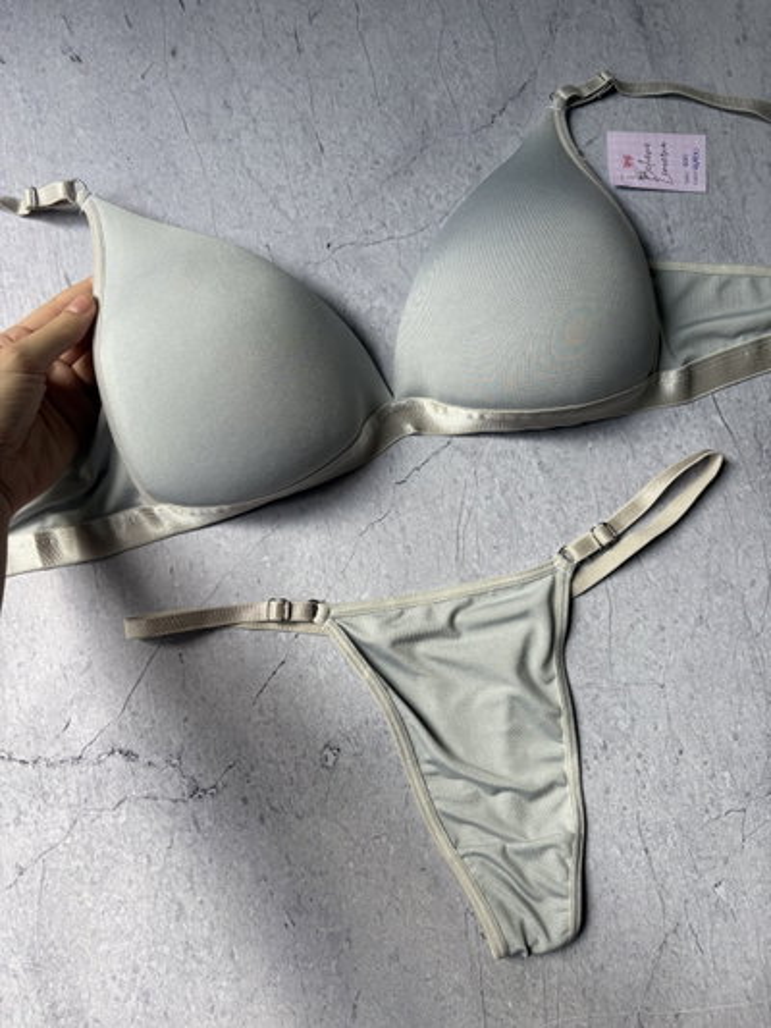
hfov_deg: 53.1
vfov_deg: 67.3
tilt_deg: -81.9
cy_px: 514
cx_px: 386
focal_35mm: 26
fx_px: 772
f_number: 1.6
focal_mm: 5.96
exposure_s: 1/237
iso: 40
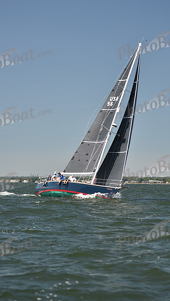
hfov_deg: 9.7
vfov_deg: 17.2
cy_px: 144
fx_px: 1001
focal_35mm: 125
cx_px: 85
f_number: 2.8
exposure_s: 1/1250
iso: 250
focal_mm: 98
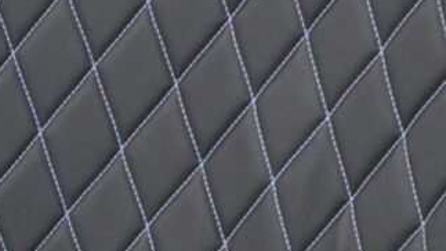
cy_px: 246
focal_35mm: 224
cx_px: -438
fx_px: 2650
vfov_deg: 5.4
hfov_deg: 9.1
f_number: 5.6
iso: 360
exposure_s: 1/125
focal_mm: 18
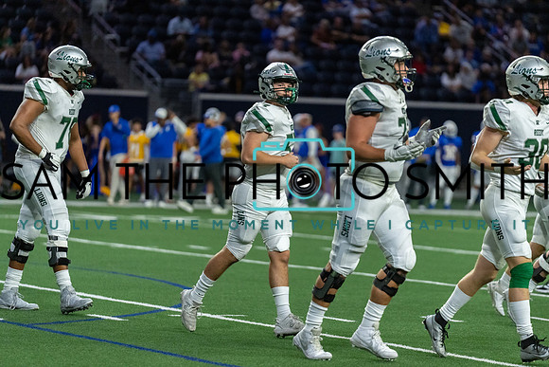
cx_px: 274
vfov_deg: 6.9
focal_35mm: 200
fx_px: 3051
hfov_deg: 10.3
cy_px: 184
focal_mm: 200
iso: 4000
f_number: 2.8
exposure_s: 1/1250
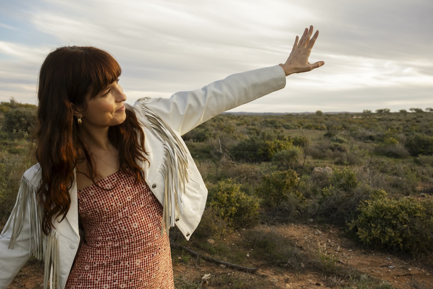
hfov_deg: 45.4
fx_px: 517
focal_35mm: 43
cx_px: 213
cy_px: 146
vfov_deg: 31.2
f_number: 9
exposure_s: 1/1250
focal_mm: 42
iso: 6400
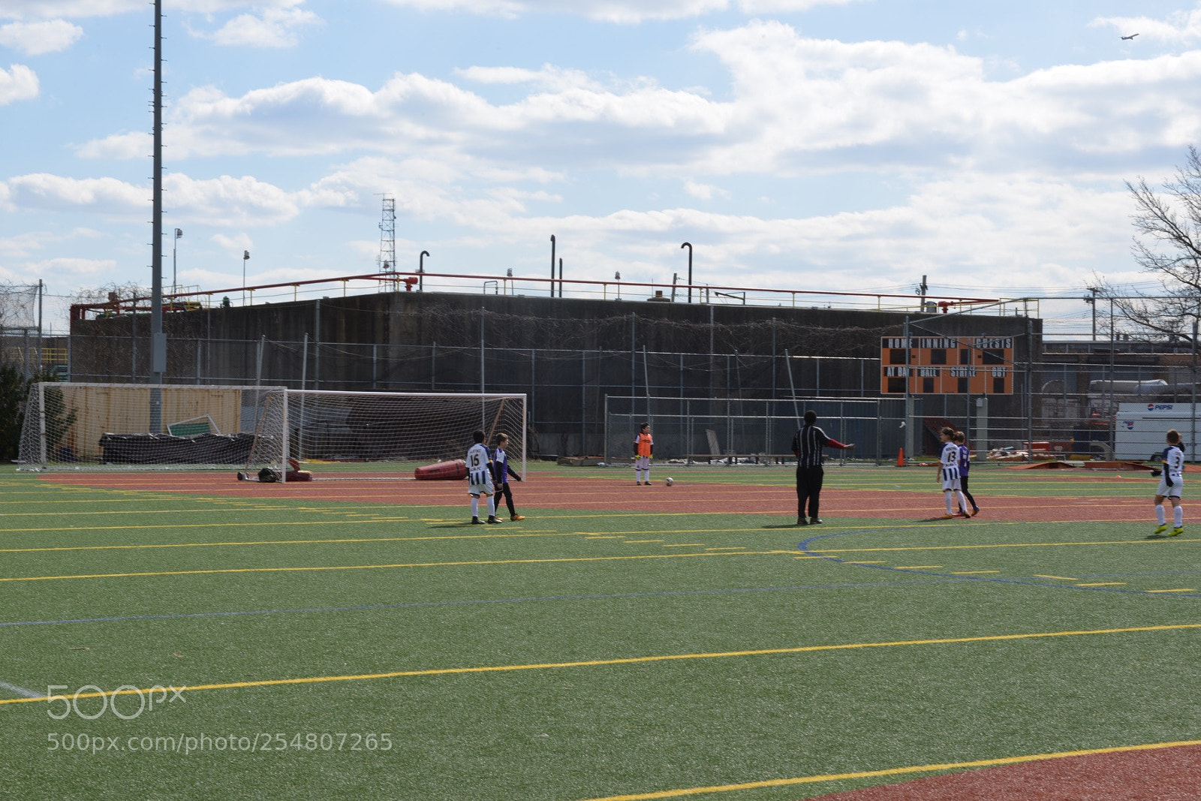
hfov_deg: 28.8
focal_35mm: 70
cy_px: 400
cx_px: 600
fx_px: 2335
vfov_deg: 19.5
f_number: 22
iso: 110
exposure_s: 1/50
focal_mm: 70
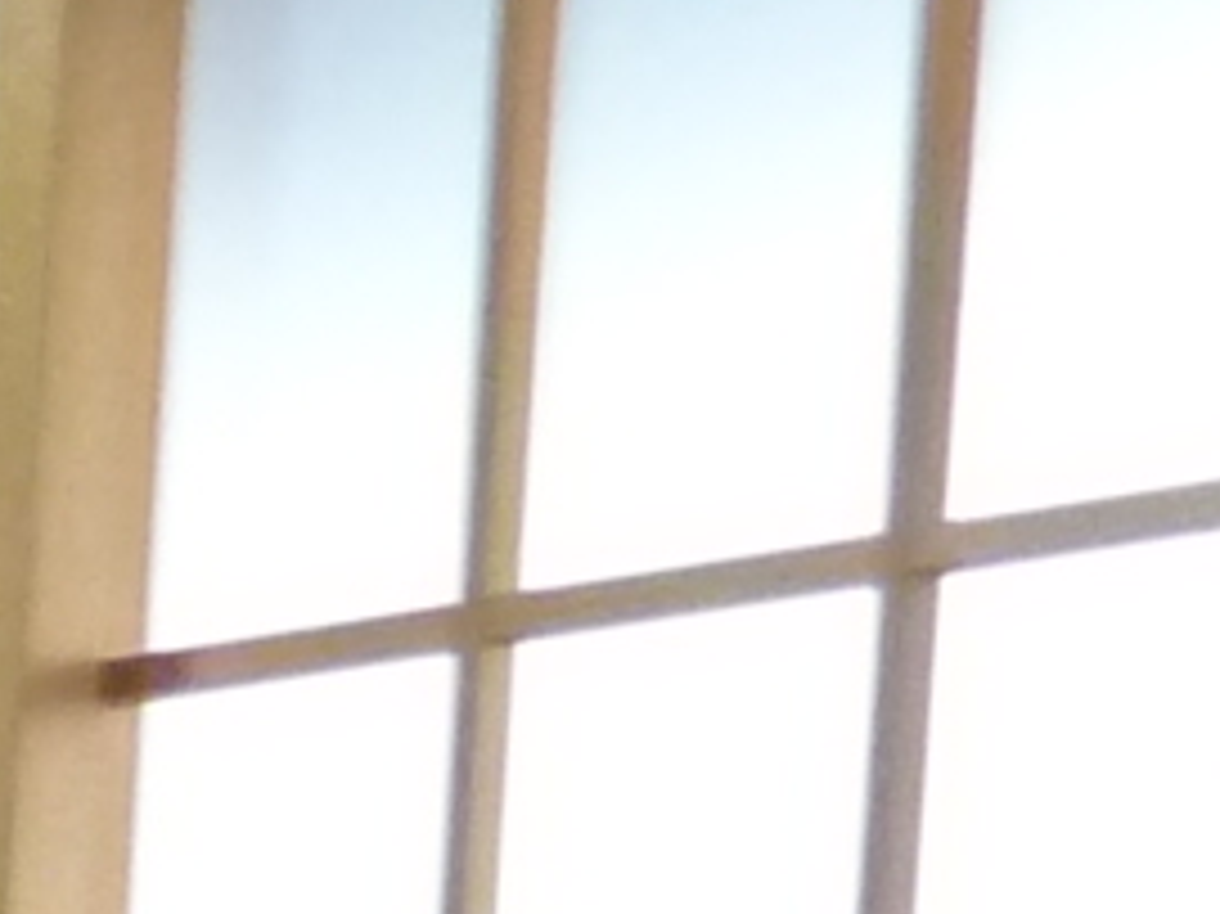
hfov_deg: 7.6
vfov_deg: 5.7
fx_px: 8243
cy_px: 3354
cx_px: -2102
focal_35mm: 234
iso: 400
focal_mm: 4.1
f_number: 3.3
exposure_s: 1/25
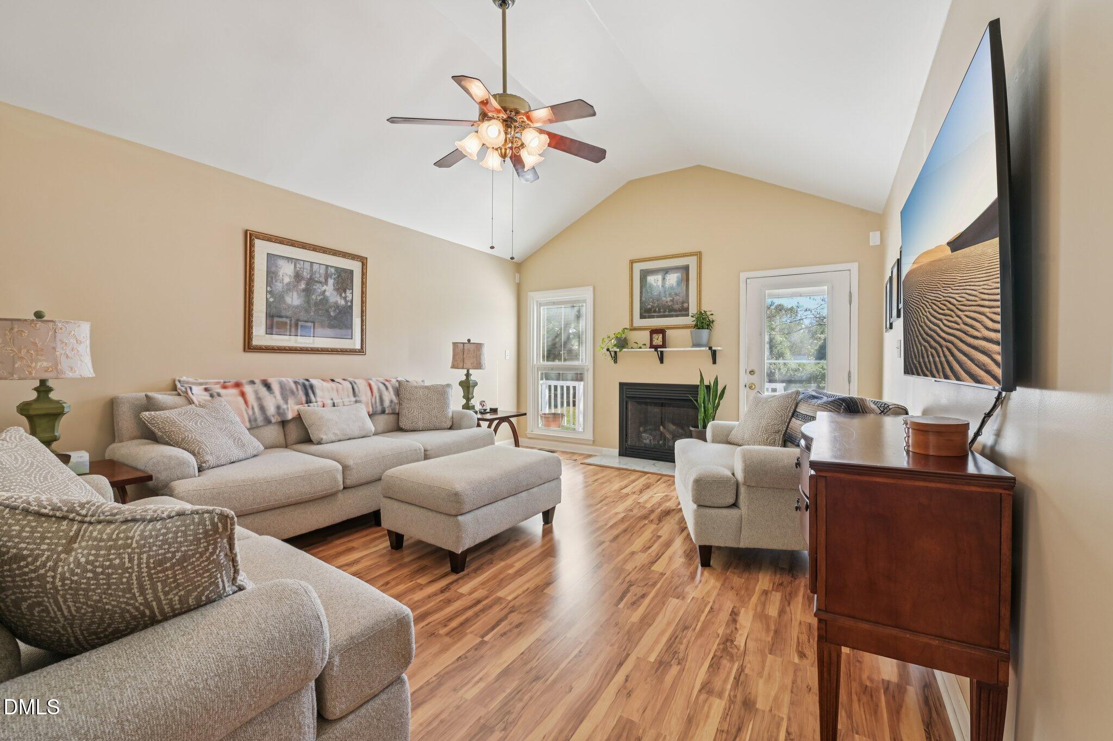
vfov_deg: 81.1
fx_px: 432
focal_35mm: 14
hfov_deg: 104.3
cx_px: 556
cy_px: 370
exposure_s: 1/5
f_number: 9
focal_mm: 14
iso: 200
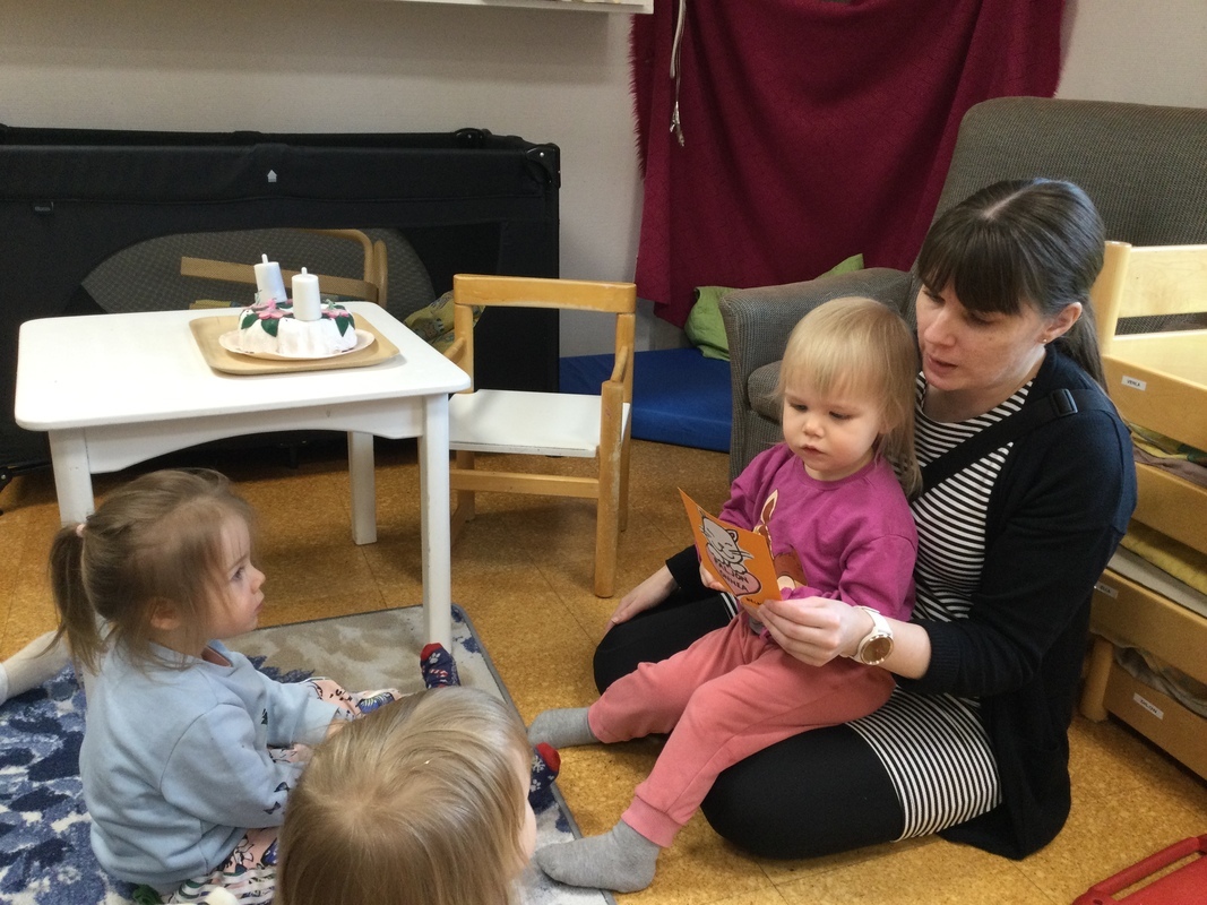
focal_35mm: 31
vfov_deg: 45.4
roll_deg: -3.6
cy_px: 452
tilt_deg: -21.2
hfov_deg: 58.4
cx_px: 604
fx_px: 1081
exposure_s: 1/33
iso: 100
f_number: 2.4
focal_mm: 3.3
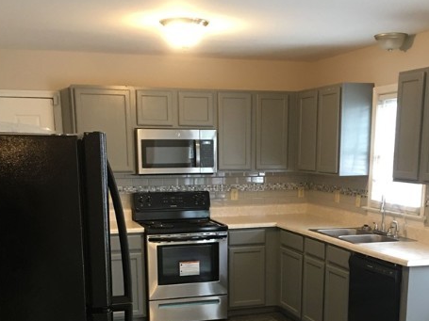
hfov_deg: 38.9
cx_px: 227
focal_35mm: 49
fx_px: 607
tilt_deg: -13.0
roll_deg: -0.7
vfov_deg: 28.5
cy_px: 290
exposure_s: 1/15
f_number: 2.2
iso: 80
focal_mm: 4.15
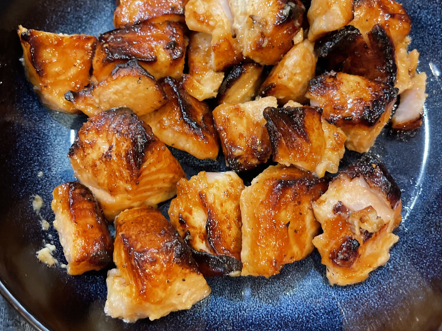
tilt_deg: -66.3
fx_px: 447
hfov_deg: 52.6
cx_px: 222
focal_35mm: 35
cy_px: 130
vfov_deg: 40.5
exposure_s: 1/40
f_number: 1.6
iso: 400
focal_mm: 5.1
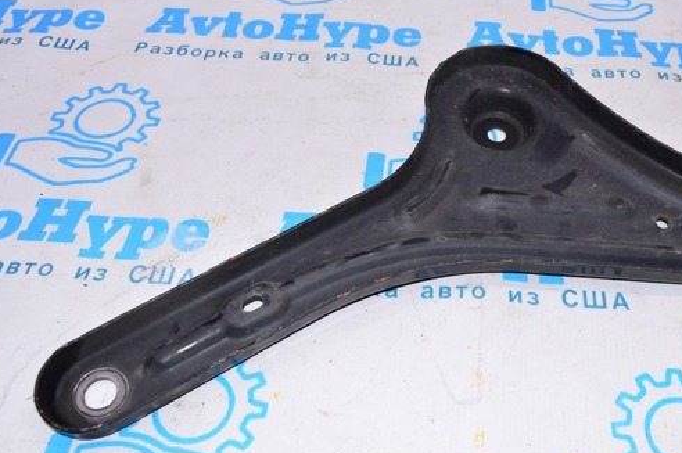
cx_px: 434
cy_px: 232
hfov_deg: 49.0
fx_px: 738
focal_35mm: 39
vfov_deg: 34.1
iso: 1600
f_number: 8
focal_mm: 20
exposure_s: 1/200
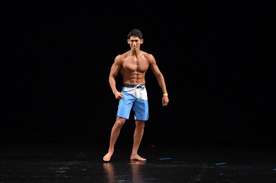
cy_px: 92
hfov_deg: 8.1
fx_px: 1954
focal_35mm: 255
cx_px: 138
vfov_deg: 5.4
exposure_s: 1/400
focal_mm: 170
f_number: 5.6
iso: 3200
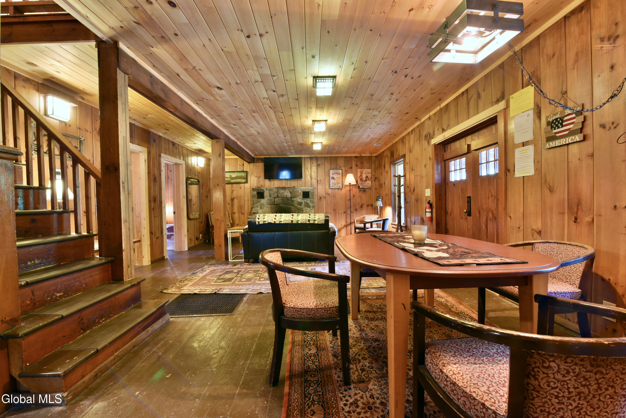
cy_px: 209
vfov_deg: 81.3
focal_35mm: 14
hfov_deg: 104.2
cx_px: 313
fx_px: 244
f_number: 11
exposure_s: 1.6
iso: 800
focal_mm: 14
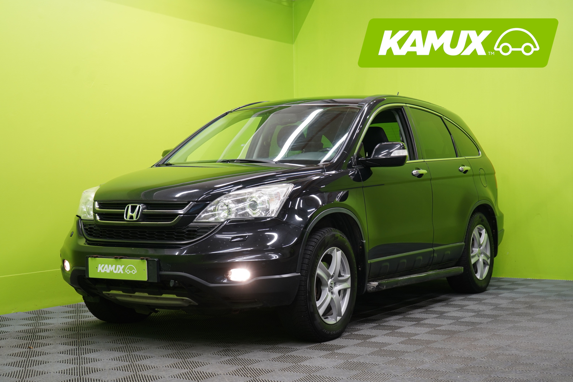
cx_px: 286
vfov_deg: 24.6
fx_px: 875
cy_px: 191
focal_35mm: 55
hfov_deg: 36.2
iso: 500
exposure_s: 1/30
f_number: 5
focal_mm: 55
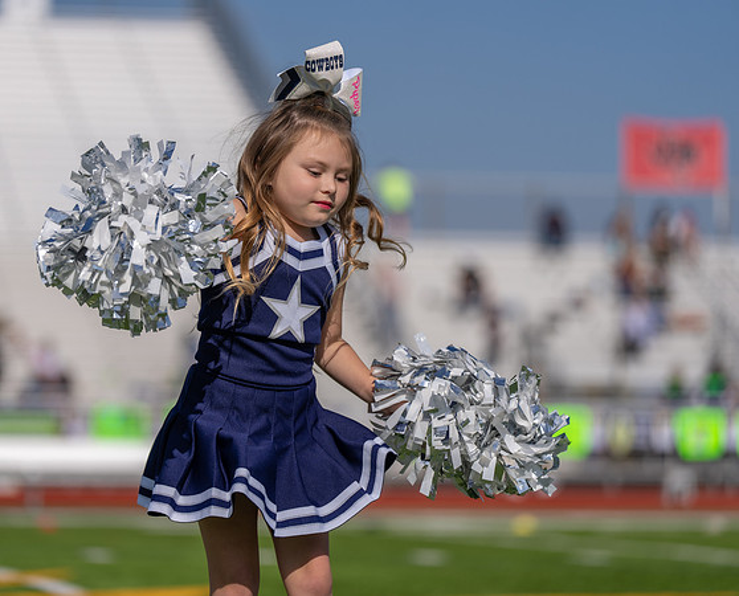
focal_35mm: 168
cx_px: 289
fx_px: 3678
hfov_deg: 11.5
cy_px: 300
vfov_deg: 9.3
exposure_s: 1/4000
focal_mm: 144
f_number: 2.8
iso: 100
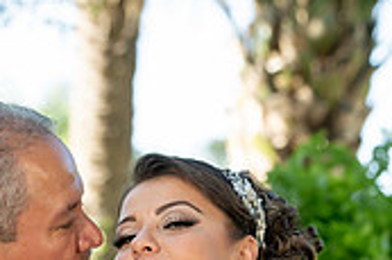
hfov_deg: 10.1
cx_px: 170
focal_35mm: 203
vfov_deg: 6.6
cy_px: 482
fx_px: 2208
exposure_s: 1/500
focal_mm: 78
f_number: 4
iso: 500
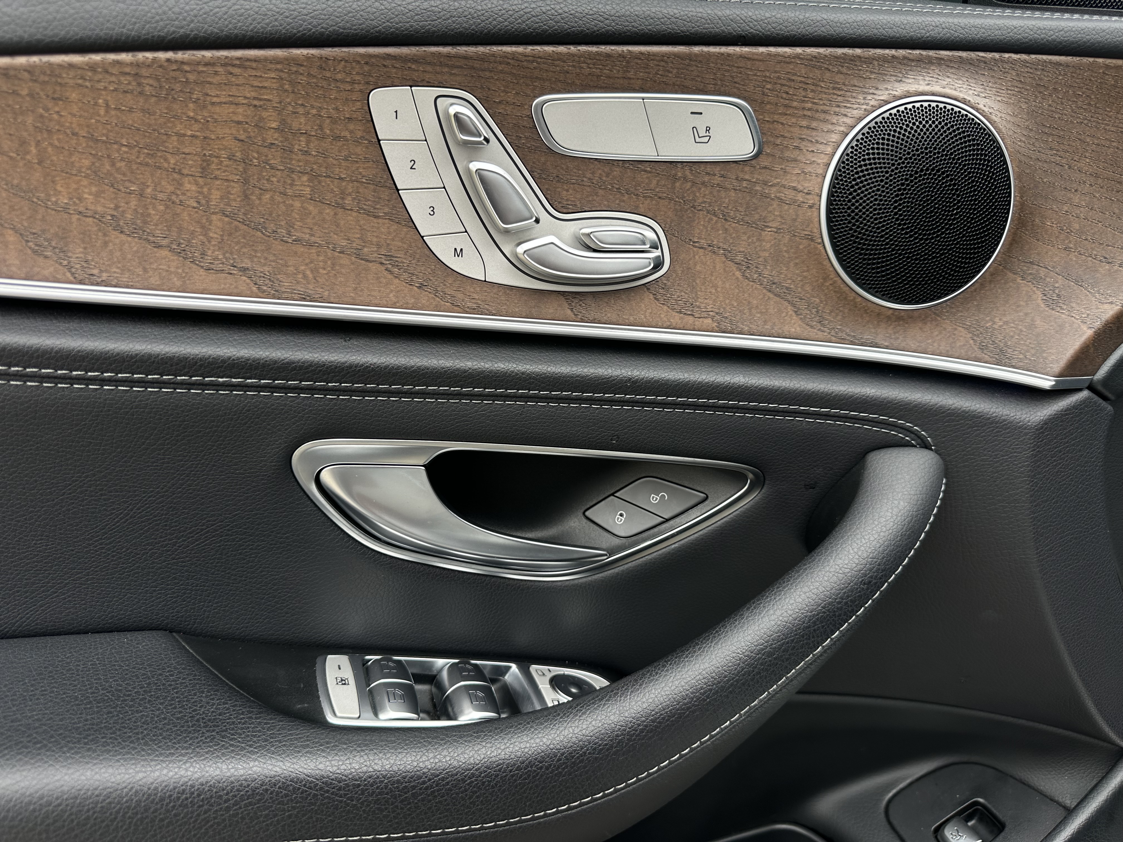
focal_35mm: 24
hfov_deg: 71.6
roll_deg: -2.4
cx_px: 562
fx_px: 779
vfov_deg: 56.8
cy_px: 421
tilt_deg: -16.8
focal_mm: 6.86
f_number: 1.78
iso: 80
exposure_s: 1/473
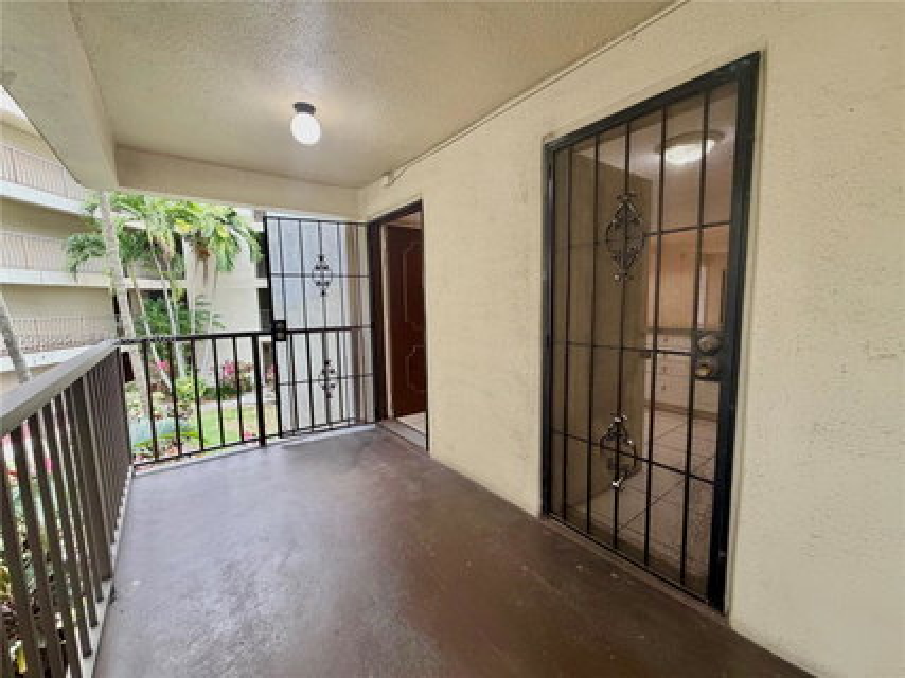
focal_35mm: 14
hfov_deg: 102.1
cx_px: 452
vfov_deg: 85.6
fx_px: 366
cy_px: 339
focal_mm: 2.22
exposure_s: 1/90
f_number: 2.2
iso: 320
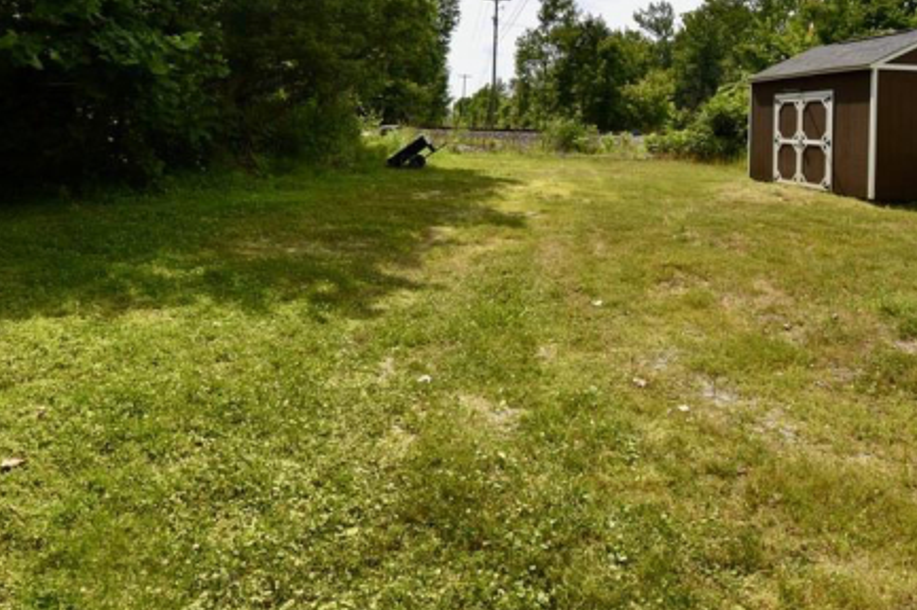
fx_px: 662
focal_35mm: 26
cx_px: 502
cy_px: 97
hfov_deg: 69.3
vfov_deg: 46.1
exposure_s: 1/200
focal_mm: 10
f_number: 10
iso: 100
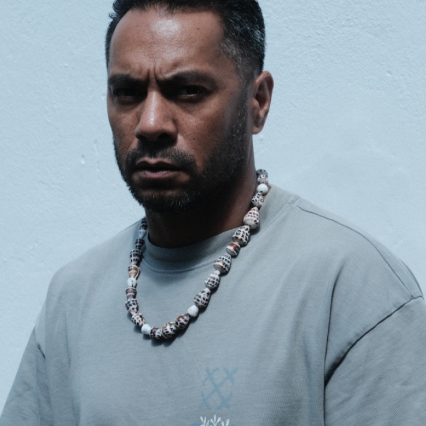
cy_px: 276
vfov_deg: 15.0
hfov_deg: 15.0
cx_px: 224
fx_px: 1615
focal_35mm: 116
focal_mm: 56
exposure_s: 1/500
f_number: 8
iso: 400
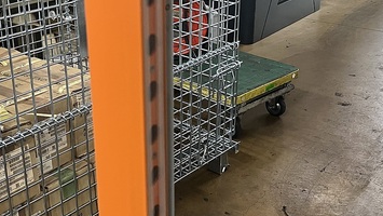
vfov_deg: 23.4
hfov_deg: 40.3
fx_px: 518
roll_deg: +1.7
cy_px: 69
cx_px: 145
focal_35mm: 51
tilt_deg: -21.2
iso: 500
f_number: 1.6
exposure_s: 1/46
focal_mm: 5.1
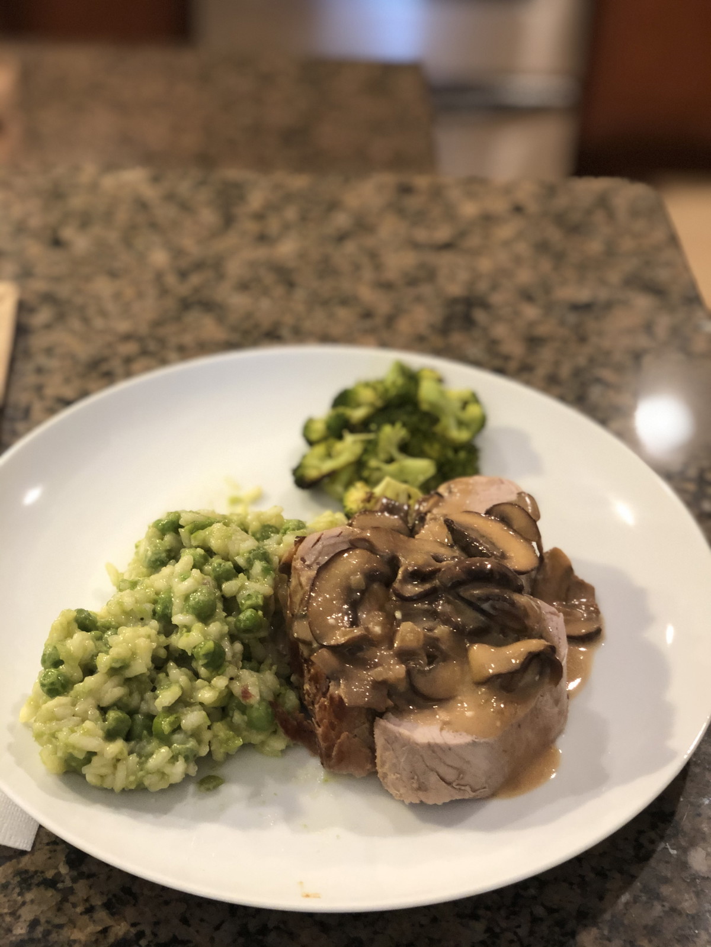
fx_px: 1424
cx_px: 356
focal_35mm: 52
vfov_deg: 36.8
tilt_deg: -37.4
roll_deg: -2.5
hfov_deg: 28.0
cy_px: 474
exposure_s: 1/24
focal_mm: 6
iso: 125
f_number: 2.4
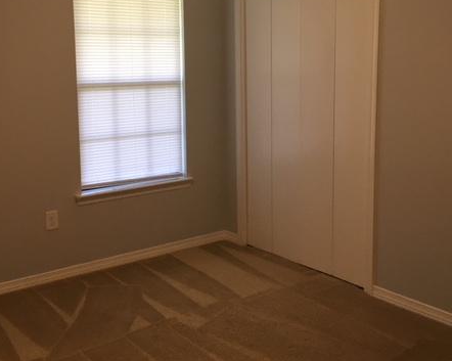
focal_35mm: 41
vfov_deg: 36.2
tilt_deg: -3.1
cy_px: 133
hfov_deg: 44.8
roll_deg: +1.0
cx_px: 207
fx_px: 548
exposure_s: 1/30
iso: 40
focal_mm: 4.15
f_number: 2.2
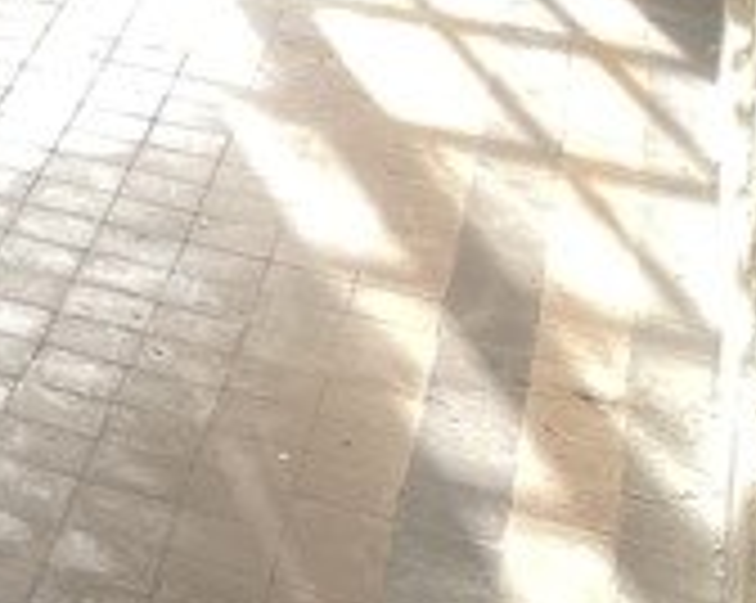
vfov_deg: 11.9
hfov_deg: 12.8
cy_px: -396
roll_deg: -1.4
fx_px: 2704
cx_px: -981
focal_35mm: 121
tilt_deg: -11.1
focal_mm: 4.2
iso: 80
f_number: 1.6
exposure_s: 1/121
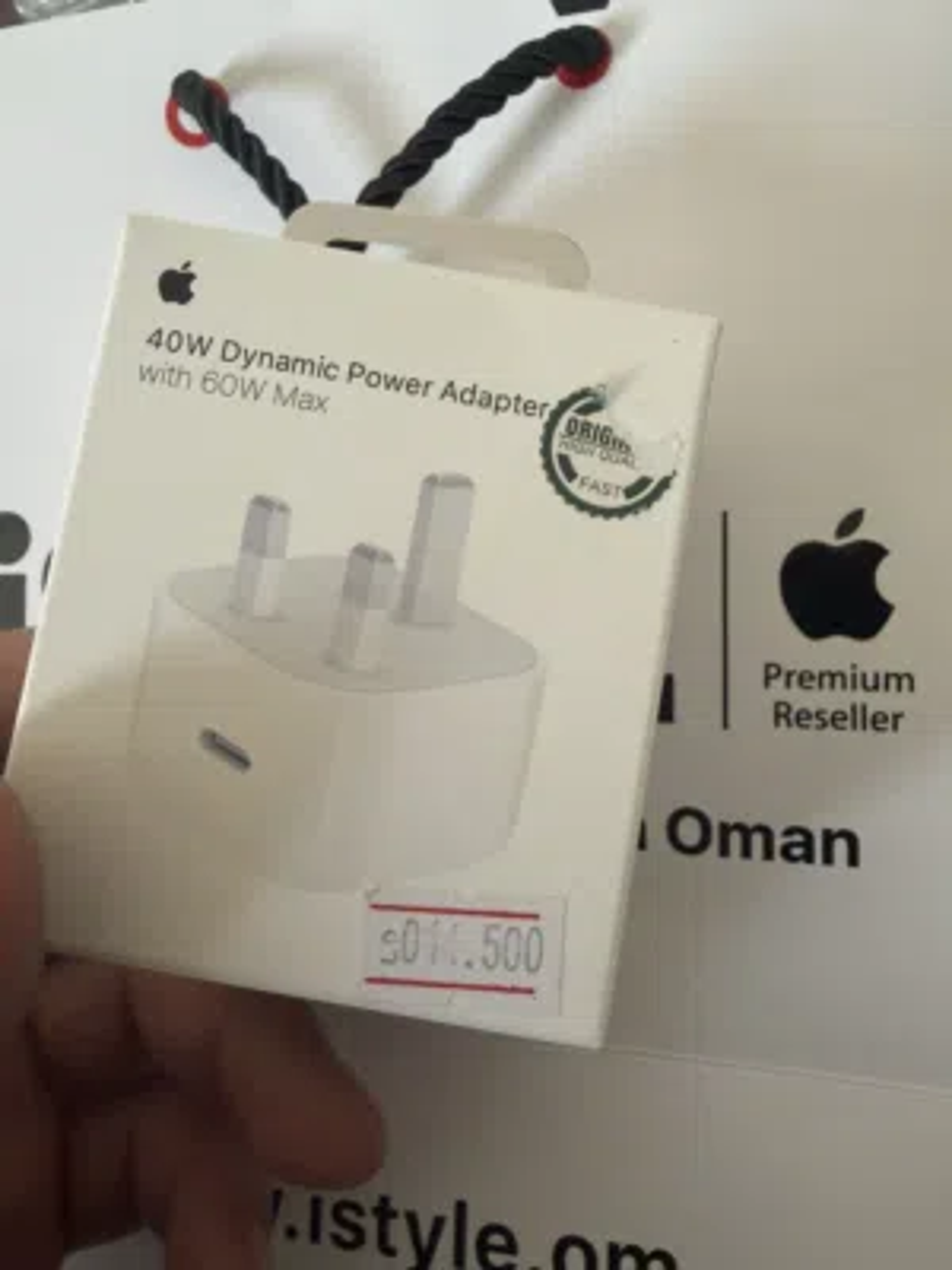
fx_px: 880
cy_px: 635
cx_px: 476
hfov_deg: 56.8
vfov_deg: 71.6
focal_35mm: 24
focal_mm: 2.22
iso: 400
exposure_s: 1/60
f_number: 2.2
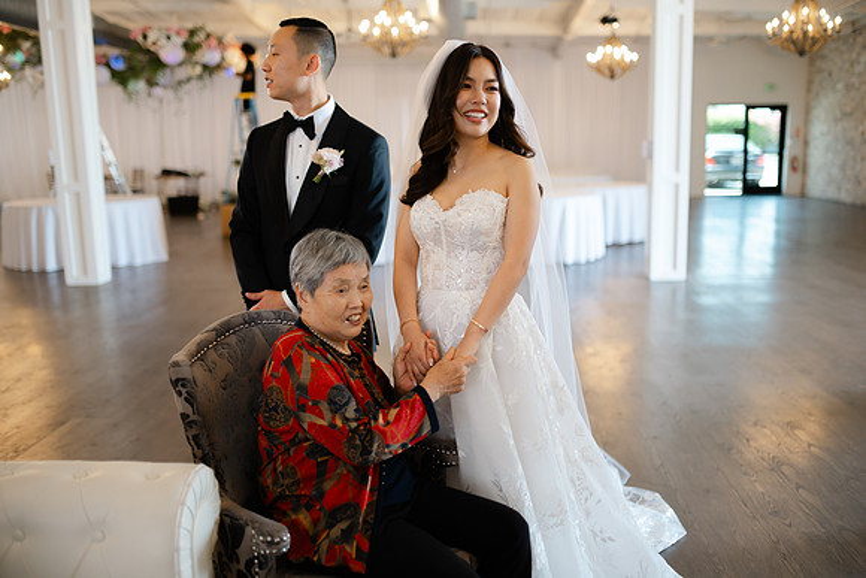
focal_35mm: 35
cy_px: 289
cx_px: 433
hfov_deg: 54.4
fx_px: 842
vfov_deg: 37.9
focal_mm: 35
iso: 500
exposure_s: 1/160
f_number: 1.4
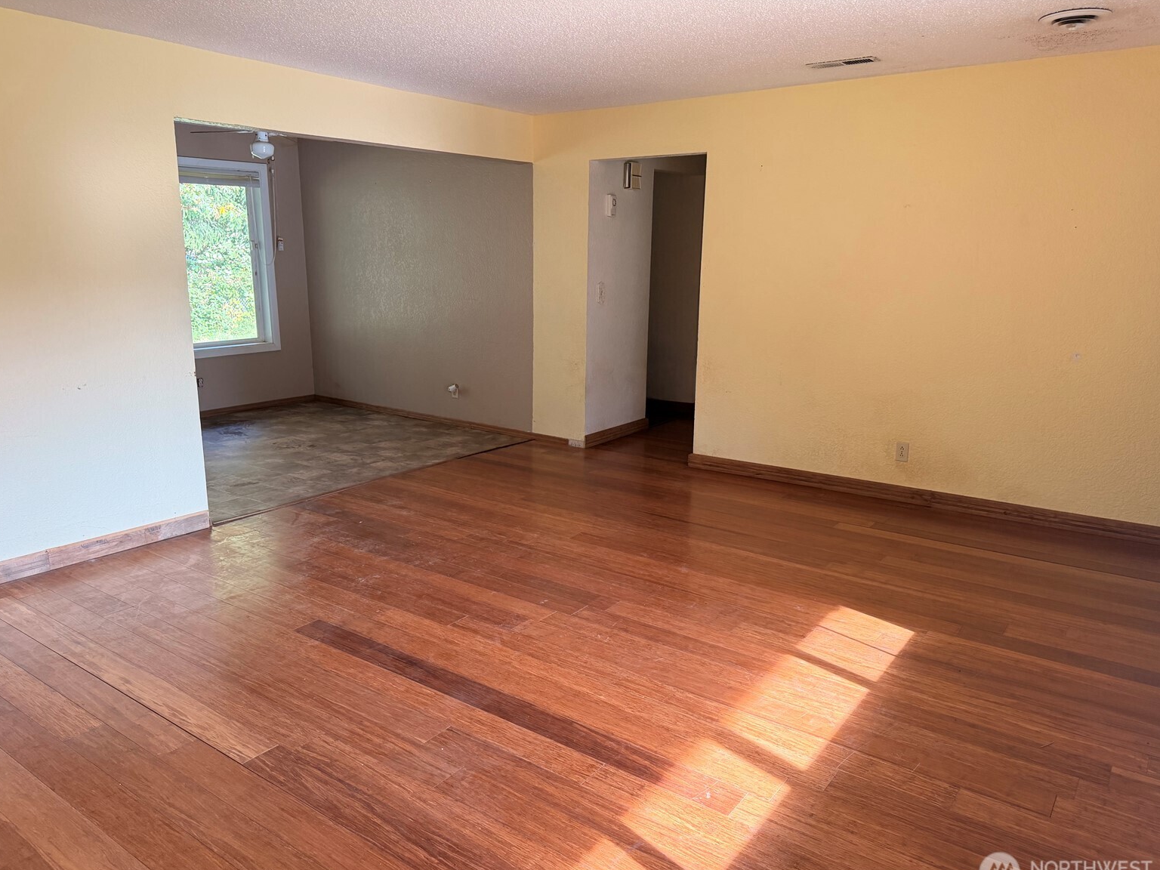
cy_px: 450
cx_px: 571
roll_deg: -0.1
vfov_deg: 54.9
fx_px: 838
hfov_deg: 69.4
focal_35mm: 25
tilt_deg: -12.9
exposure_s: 1/155
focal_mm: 6.76
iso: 160
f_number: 1.78
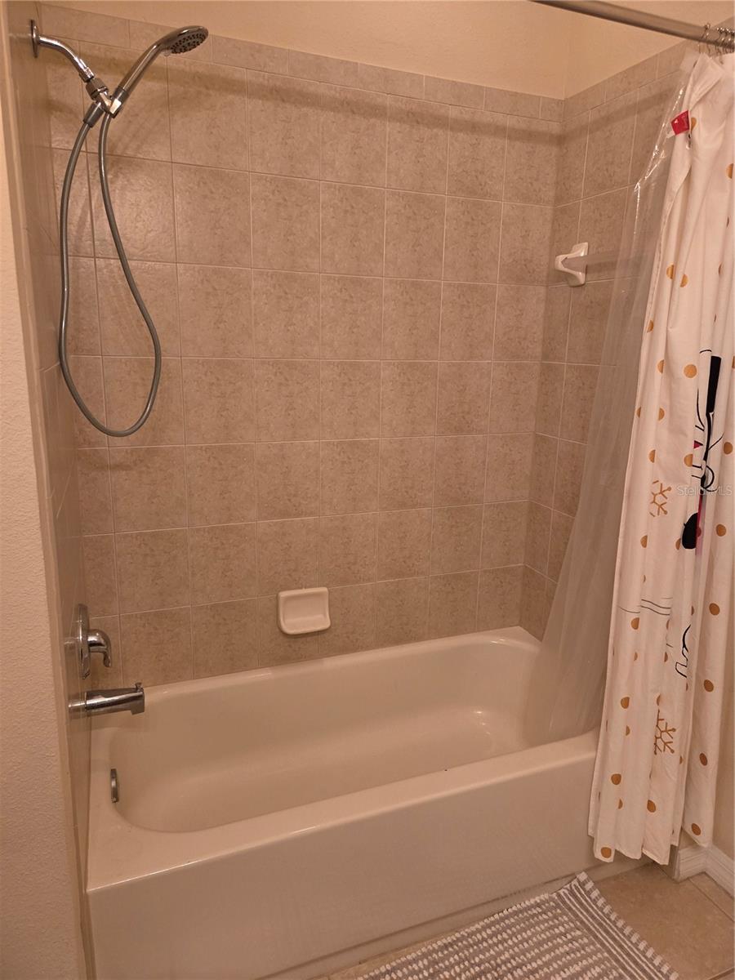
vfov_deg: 73.9
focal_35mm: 23
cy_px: 490
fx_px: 651
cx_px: 368
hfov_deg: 58.9
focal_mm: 5.4
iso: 500
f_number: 1.8
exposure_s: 1/120
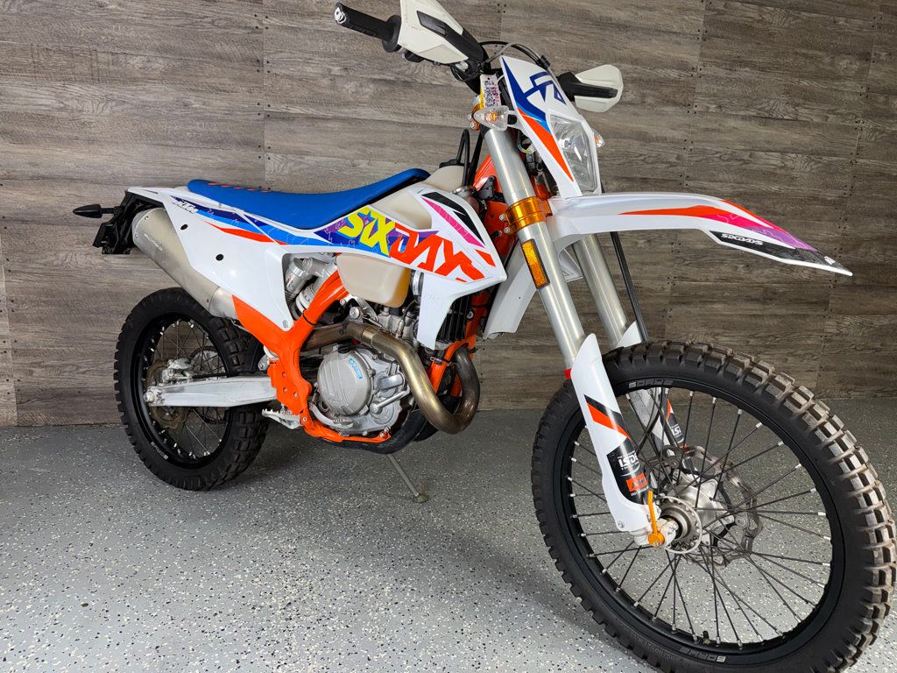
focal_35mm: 24
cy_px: 336
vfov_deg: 56.8
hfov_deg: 71.6
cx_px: 448
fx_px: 622
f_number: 1.78
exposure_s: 1/30
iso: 50
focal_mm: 6.76
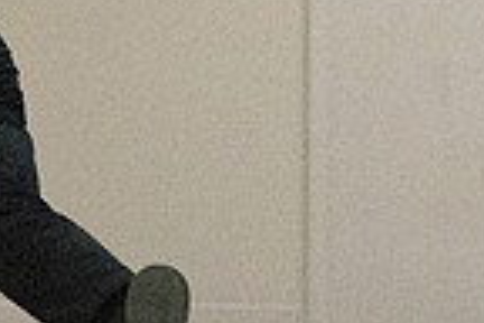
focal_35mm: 664
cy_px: 225
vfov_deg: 2.1
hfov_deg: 3.1
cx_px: -323
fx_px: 8926
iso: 10000
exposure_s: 1/1250
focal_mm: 110
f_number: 4
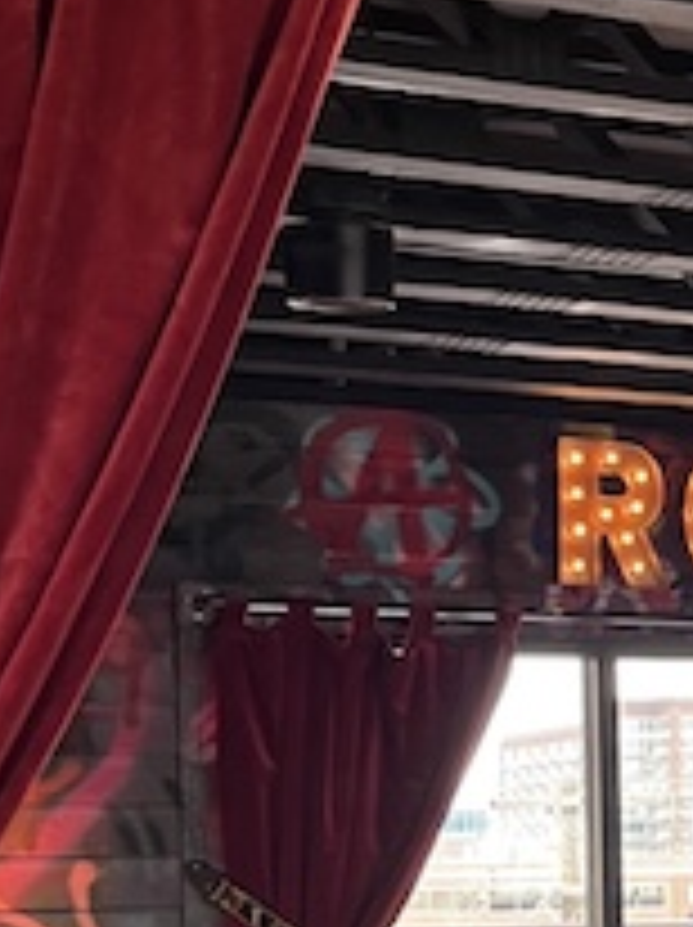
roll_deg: +0.7
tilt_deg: -1.6
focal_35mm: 101
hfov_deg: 13.6
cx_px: 1089
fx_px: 2702
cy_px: 864
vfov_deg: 19.1
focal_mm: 5.1
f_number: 1.6
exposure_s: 1/60
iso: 100
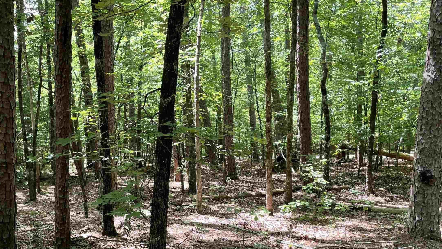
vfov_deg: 29.5
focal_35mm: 40
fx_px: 469
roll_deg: +3.3
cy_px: 166
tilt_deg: -6.1
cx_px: 183
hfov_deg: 50.2
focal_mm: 4.2
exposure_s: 1/121
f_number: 1.6
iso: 40
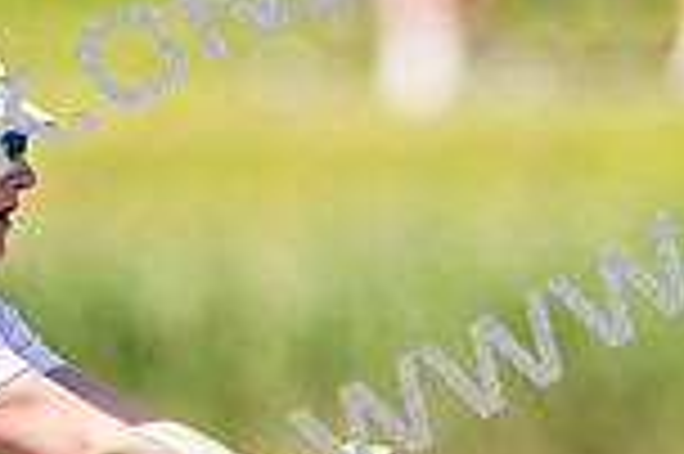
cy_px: 497
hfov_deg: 0.9
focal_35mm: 2295
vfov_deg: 0.6
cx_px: 846
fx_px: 43558
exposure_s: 1/2500
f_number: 4
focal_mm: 600
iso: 360
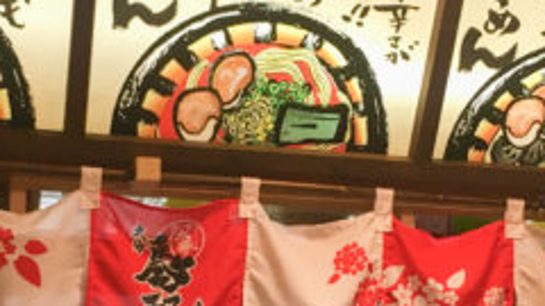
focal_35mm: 79
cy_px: 286
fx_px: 1142
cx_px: 270
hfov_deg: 26.8
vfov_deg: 15.1
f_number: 2.2
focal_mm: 4.15
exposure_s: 1/30
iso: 40
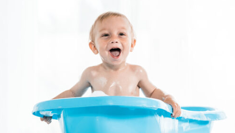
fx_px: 792
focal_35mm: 127
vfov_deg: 9.6
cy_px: 61
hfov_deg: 16.9
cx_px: 117
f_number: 5
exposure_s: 1/160
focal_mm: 120
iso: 160
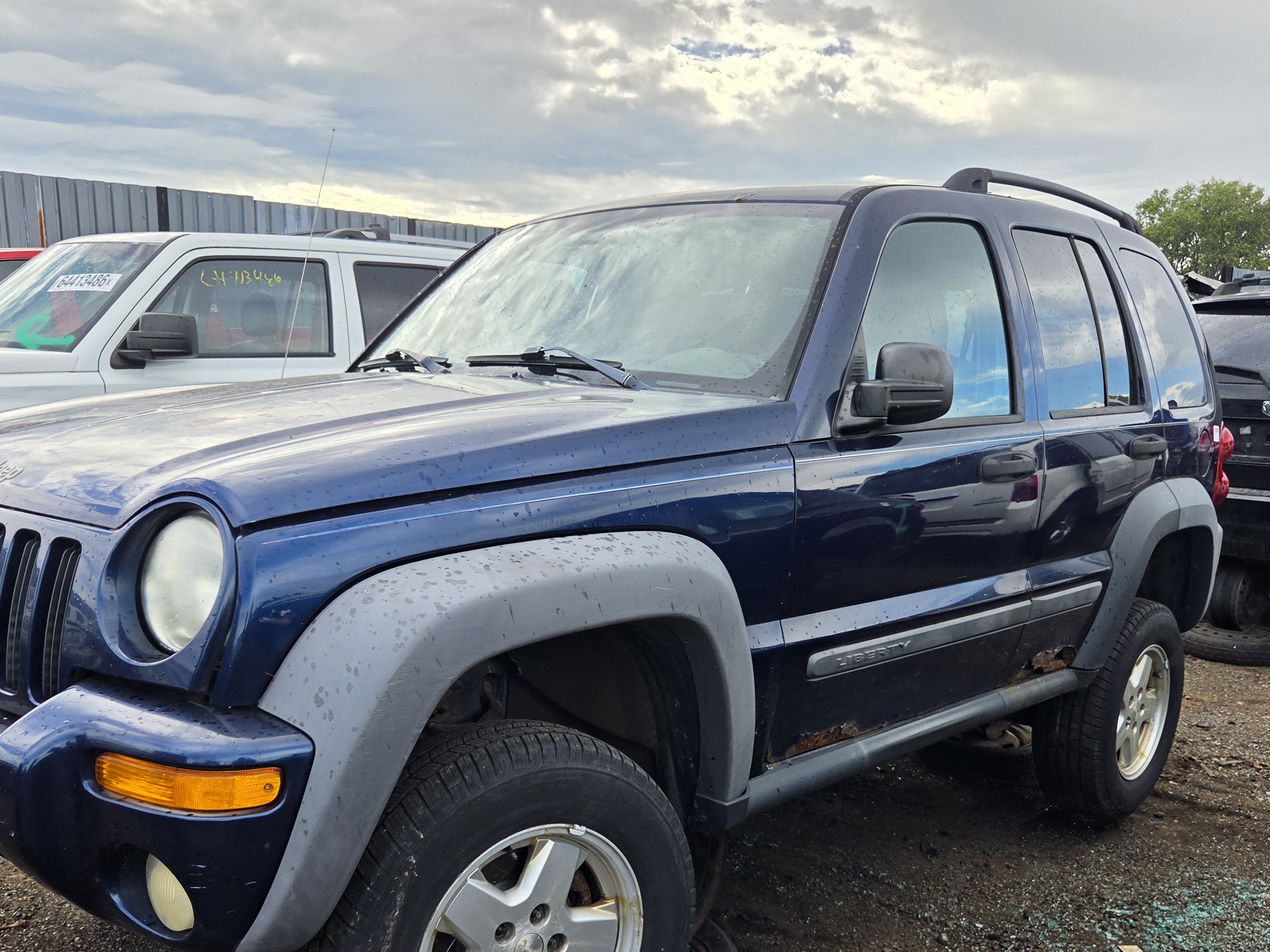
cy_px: 631
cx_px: 598
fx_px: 1174
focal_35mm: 32
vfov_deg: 43.6
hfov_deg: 56.8
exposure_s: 1/3001
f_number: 1.8
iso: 80
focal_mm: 5.4
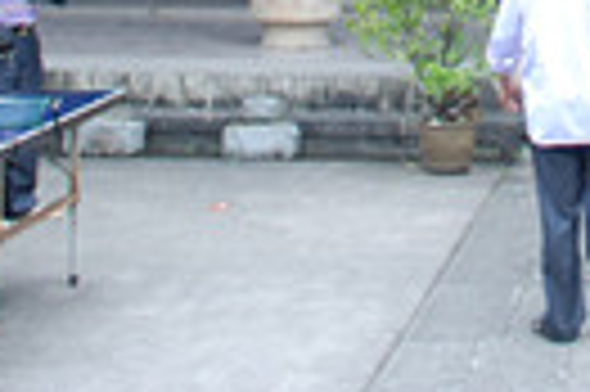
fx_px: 2062
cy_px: -342
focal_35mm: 126
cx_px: 698
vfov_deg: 10.2
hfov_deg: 15.7
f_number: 7.1
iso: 200
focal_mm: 22
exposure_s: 1/50
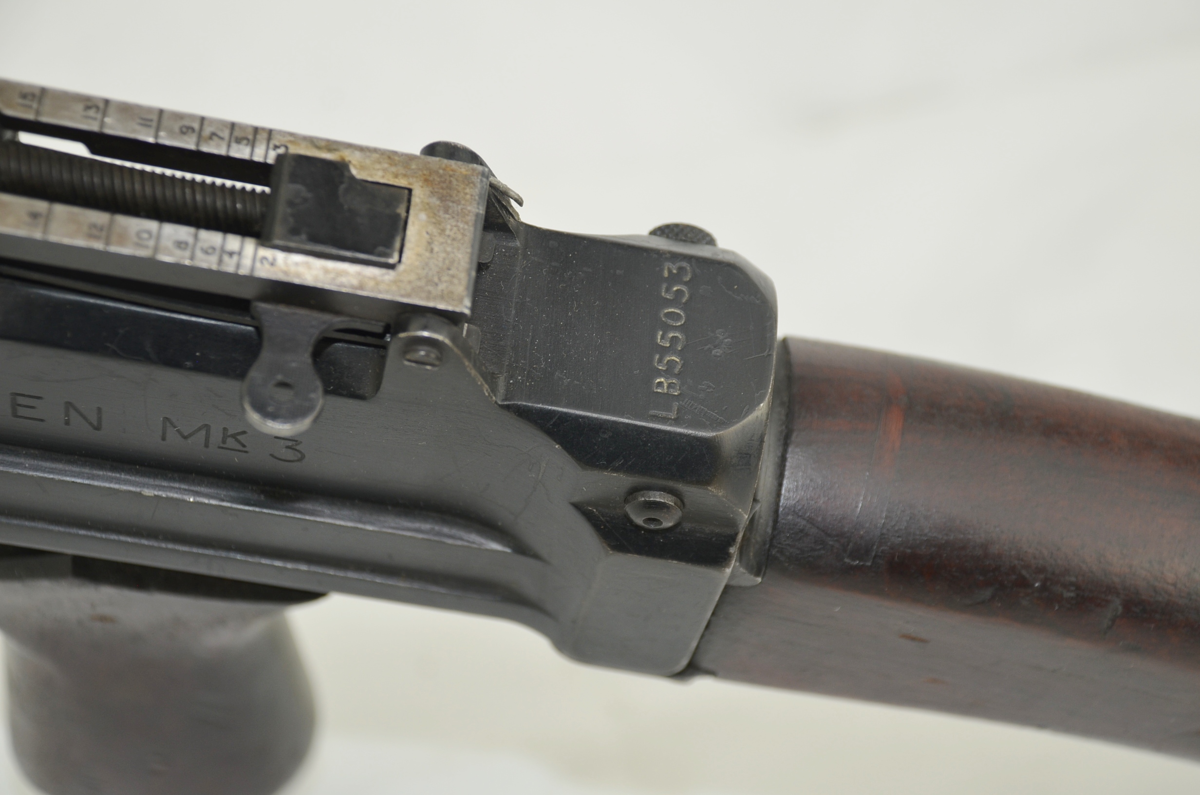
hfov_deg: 22.0
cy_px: 398
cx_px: 600
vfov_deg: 14.6
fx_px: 3094
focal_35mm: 93
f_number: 5
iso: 280
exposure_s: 1/125
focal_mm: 62
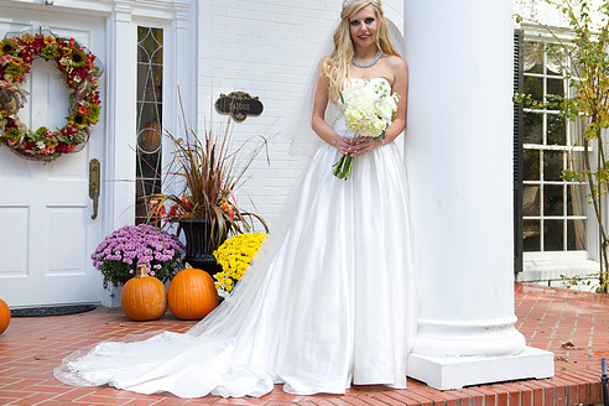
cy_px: 168
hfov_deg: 37.4
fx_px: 897
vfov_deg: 25.5
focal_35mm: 53
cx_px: 356
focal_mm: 45
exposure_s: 1/200
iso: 400
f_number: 5
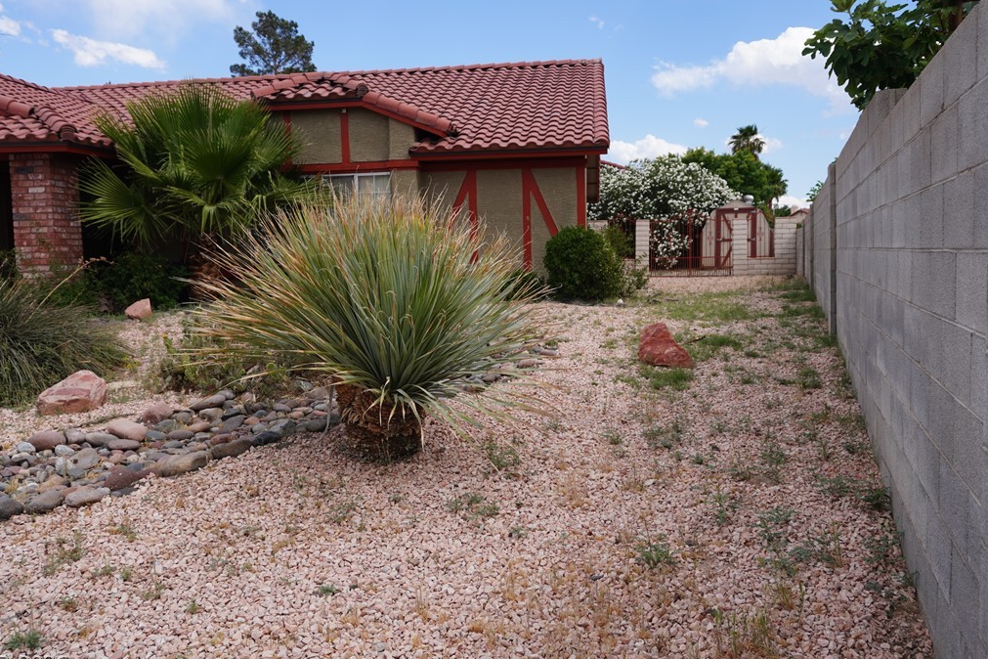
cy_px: 325
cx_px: 496
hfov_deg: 63.7
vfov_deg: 45.0
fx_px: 796
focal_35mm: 29
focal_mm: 18
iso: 100
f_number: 5
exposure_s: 1/500
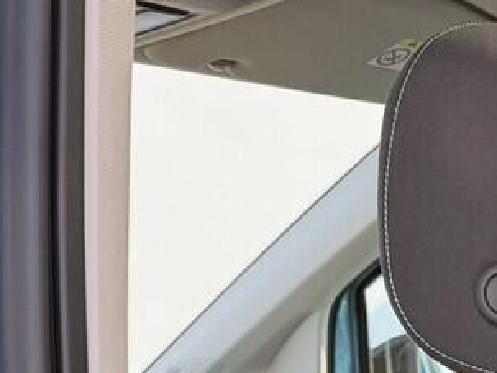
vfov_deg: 11.1
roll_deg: -0.8
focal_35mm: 114
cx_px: 1097
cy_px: 864
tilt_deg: -16.9
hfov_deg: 13.7
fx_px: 1636
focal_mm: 6.76
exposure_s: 1/297
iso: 80
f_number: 1.78
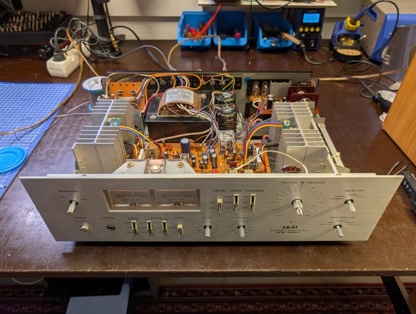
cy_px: 157
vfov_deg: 56.9
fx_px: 289
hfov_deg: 71.5
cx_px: 208
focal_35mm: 24
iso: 20
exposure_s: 1/121
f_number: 1.68
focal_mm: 6.9
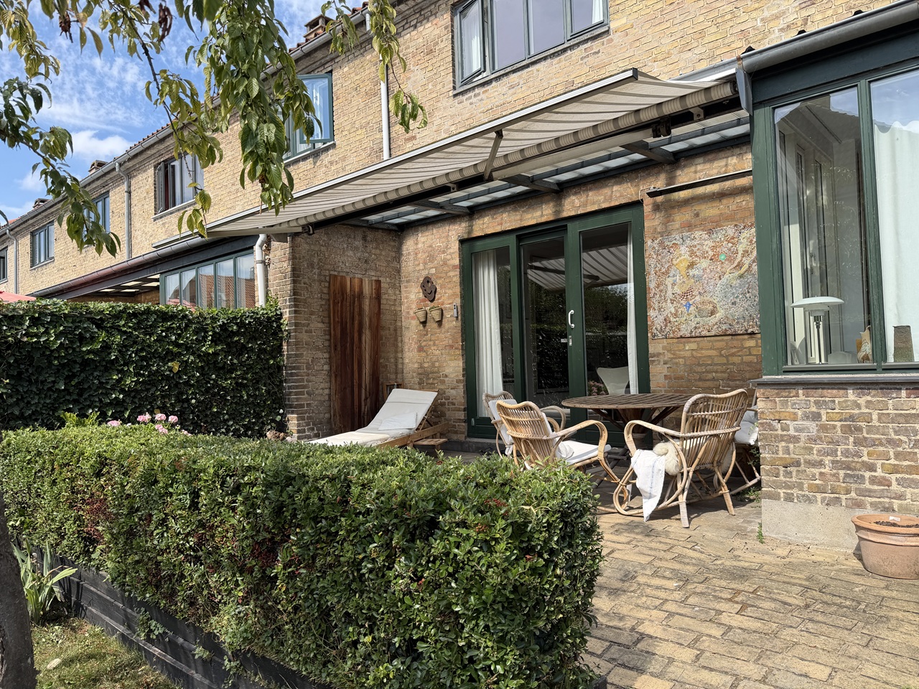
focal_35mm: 24
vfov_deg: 56.8
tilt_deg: +2.2
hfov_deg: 71.6
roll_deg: +2.4
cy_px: 344
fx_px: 637
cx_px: 460
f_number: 1.78
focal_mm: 6.76
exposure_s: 1/2299
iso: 80
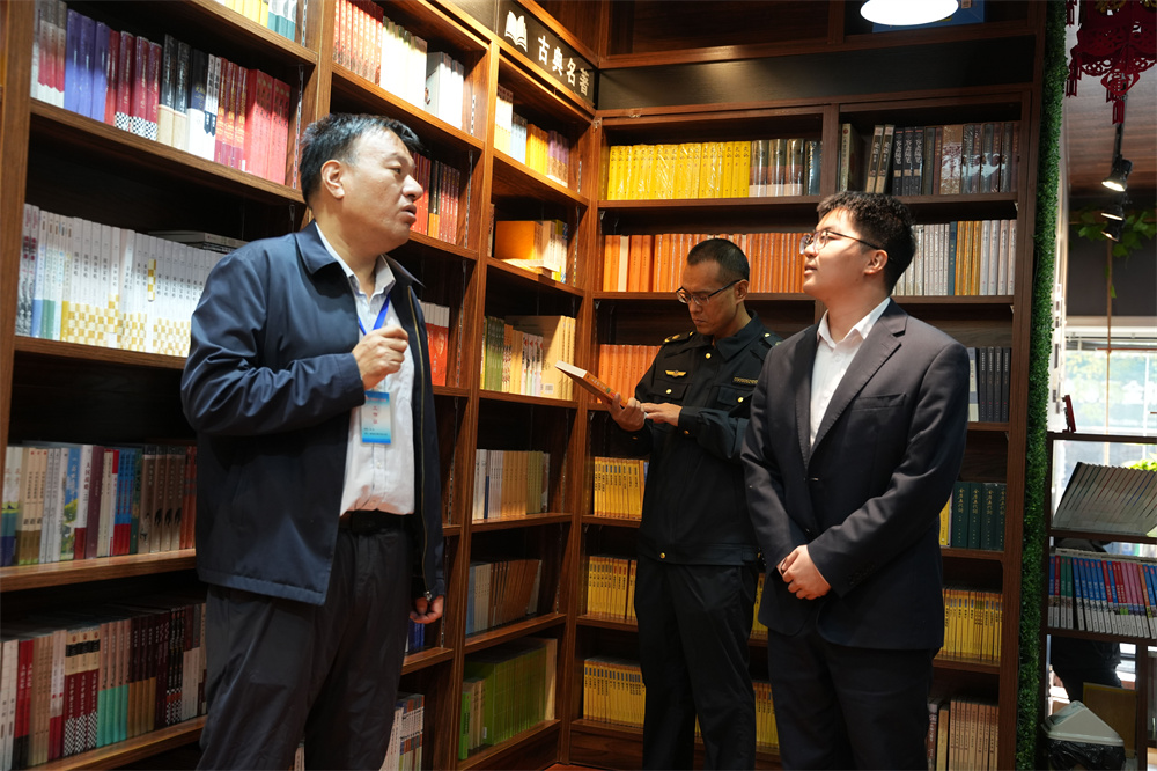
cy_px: 386
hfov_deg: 51.1
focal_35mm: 38
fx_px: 1211
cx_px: 578
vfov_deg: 35.3
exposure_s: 1/125
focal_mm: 37.7
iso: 1000
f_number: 3.5
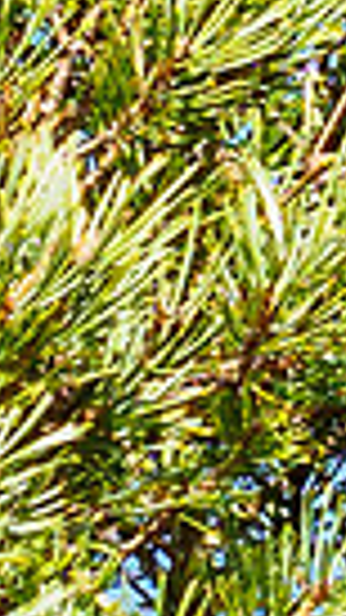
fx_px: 76738
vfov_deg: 0.5
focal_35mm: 4702
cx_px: -487
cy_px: 227
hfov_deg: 0.3
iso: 400
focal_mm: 150
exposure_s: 1/1600
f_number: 2.8
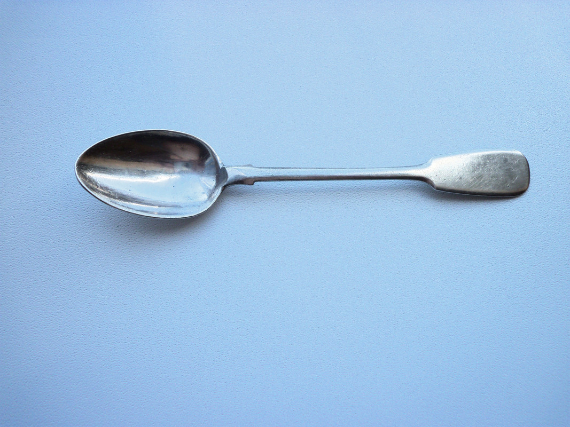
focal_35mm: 34
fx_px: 560
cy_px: 214
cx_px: 285
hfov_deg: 54.0
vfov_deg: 41.8
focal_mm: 5.7
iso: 80
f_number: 2.9
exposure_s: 1/250
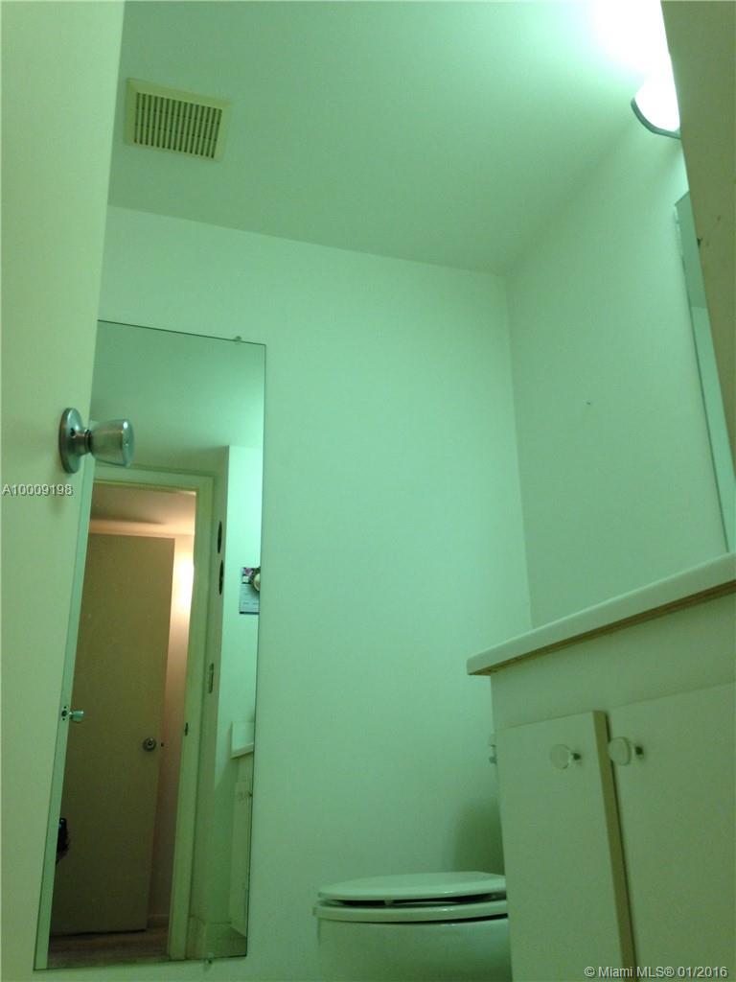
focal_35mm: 33
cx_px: 368
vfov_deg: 55.4
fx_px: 936
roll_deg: +0.5
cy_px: 491
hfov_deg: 42.9
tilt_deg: +18.9
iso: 100
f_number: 2.4
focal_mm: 4.12
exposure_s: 1/20
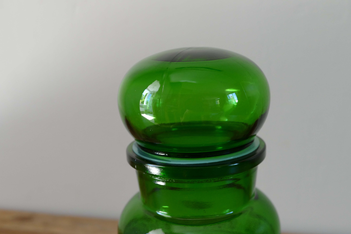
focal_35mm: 48
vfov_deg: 28.1
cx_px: 176
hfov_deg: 41.1
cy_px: 117
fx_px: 468
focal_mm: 17.54
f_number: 3.3
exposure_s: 1/80
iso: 500
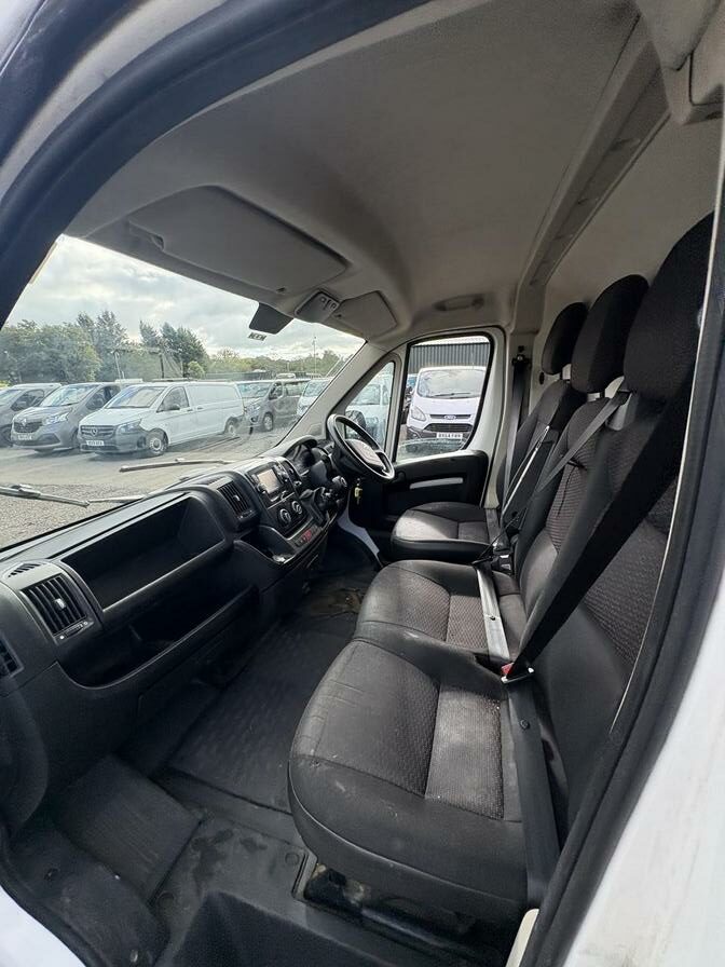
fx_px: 391
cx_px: 362
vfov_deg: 102.1
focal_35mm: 14
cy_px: 484
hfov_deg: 85.7
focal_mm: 2.22
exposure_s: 1/394
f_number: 2.2
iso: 64
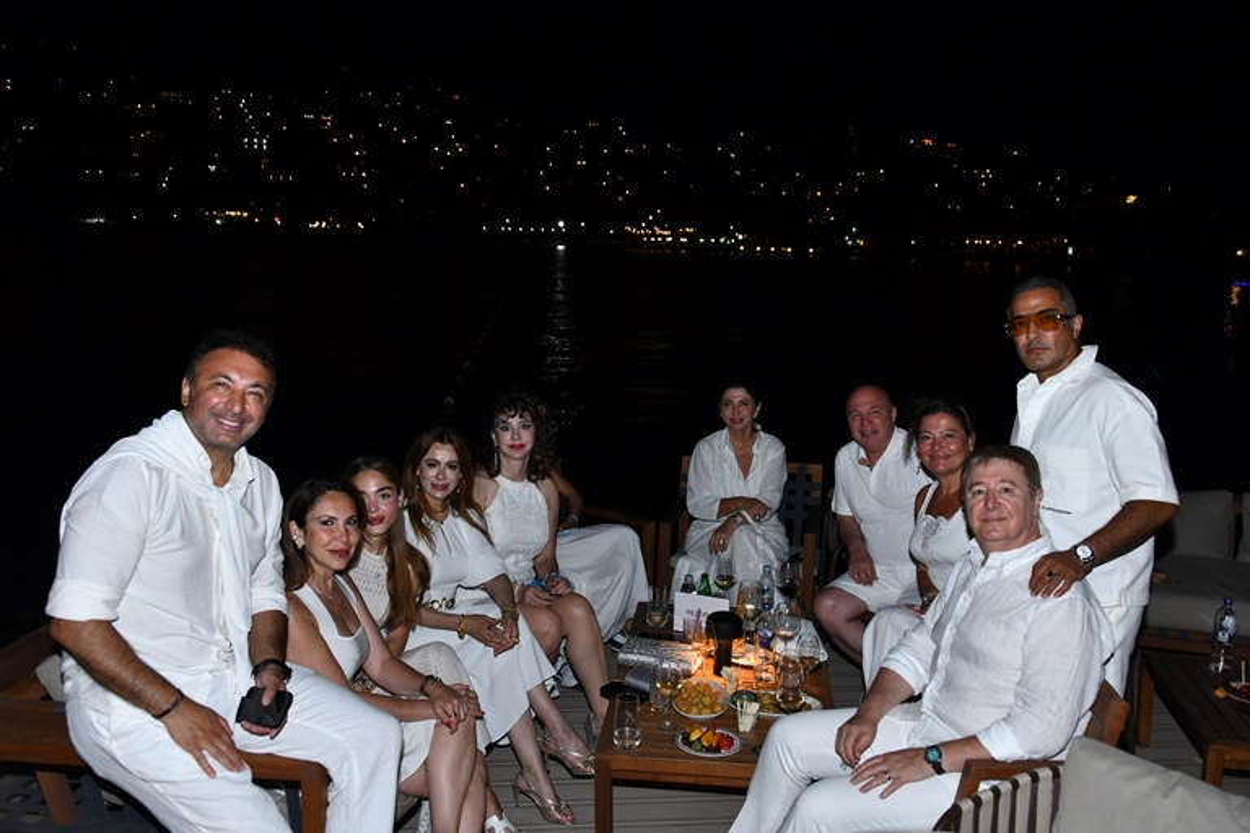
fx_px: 1111
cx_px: 625
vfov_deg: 41.1
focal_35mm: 32
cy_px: 416
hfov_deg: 58.7
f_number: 4.5
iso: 1000
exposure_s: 1/125
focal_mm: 32
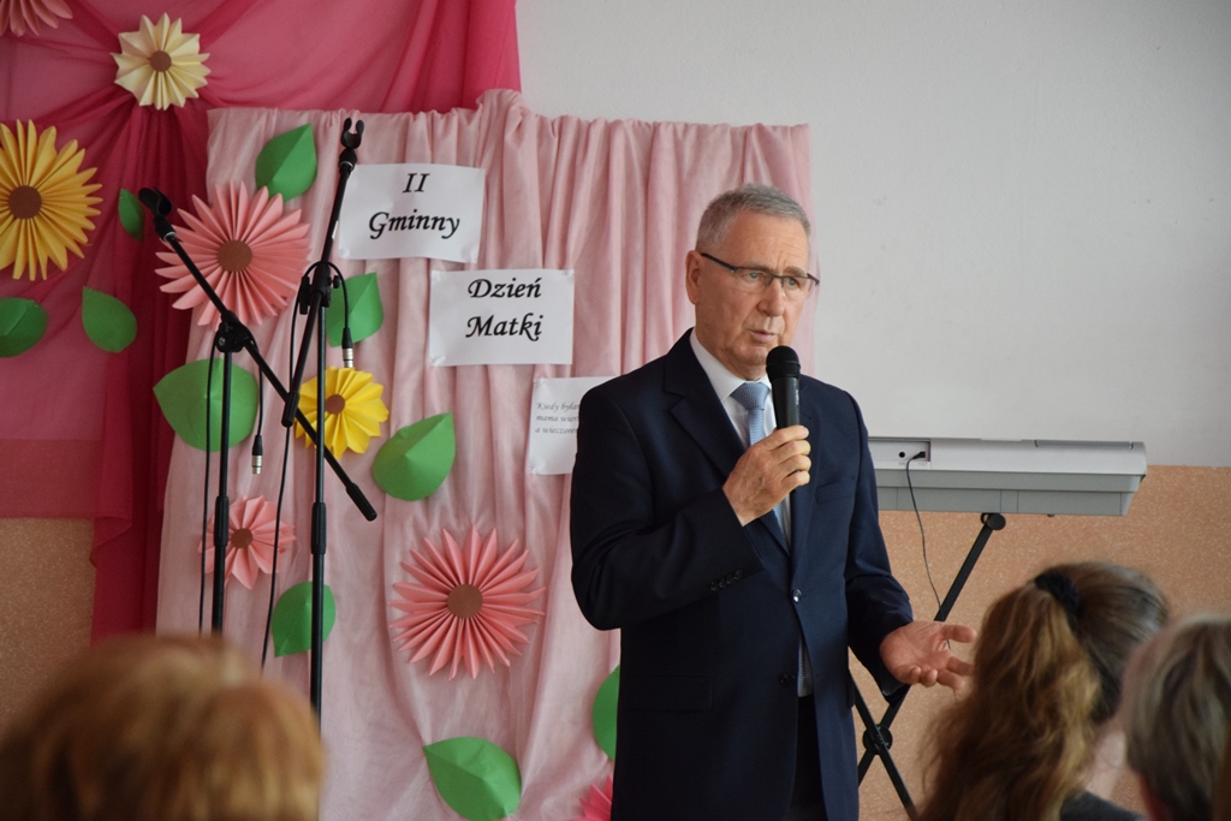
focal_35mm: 158
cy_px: 410
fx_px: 5386
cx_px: 616
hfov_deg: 13.0
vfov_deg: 8.7
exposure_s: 1/125
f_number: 5.6
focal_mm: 105
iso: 2500
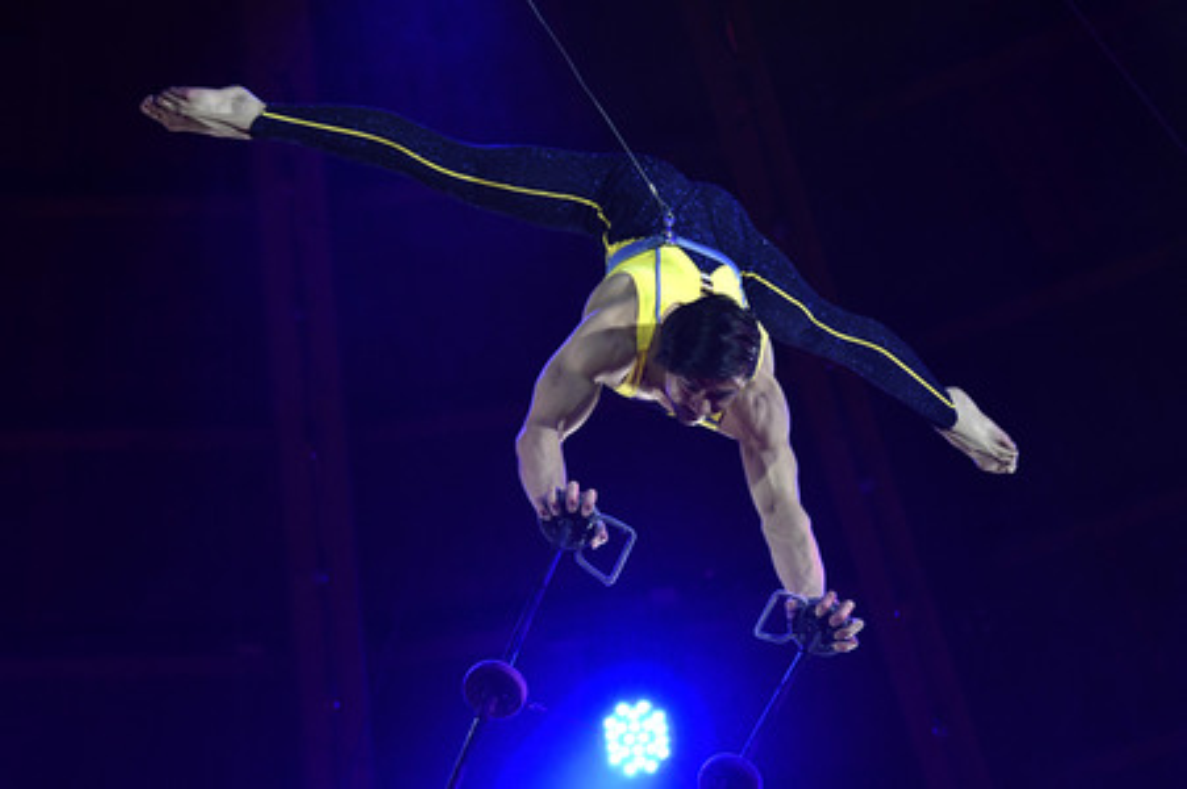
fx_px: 4942
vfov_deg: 9.1
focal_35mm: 150
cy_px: 394
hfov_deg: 13.7
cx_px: 594
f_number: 6.3
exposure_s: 1/160
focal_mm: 150
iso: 3200
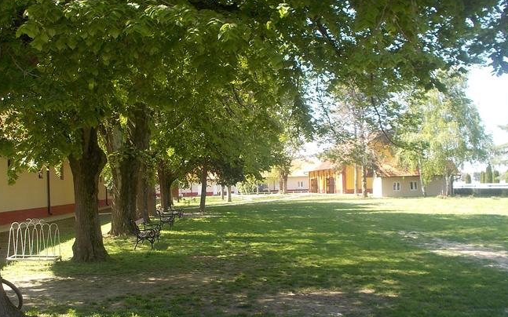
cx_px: 204
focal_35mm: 38
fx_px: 526
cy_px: 177
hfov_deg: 51.2
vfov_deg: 33.5
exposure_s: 1/100
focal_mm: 4.1
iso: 80
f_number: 3.3
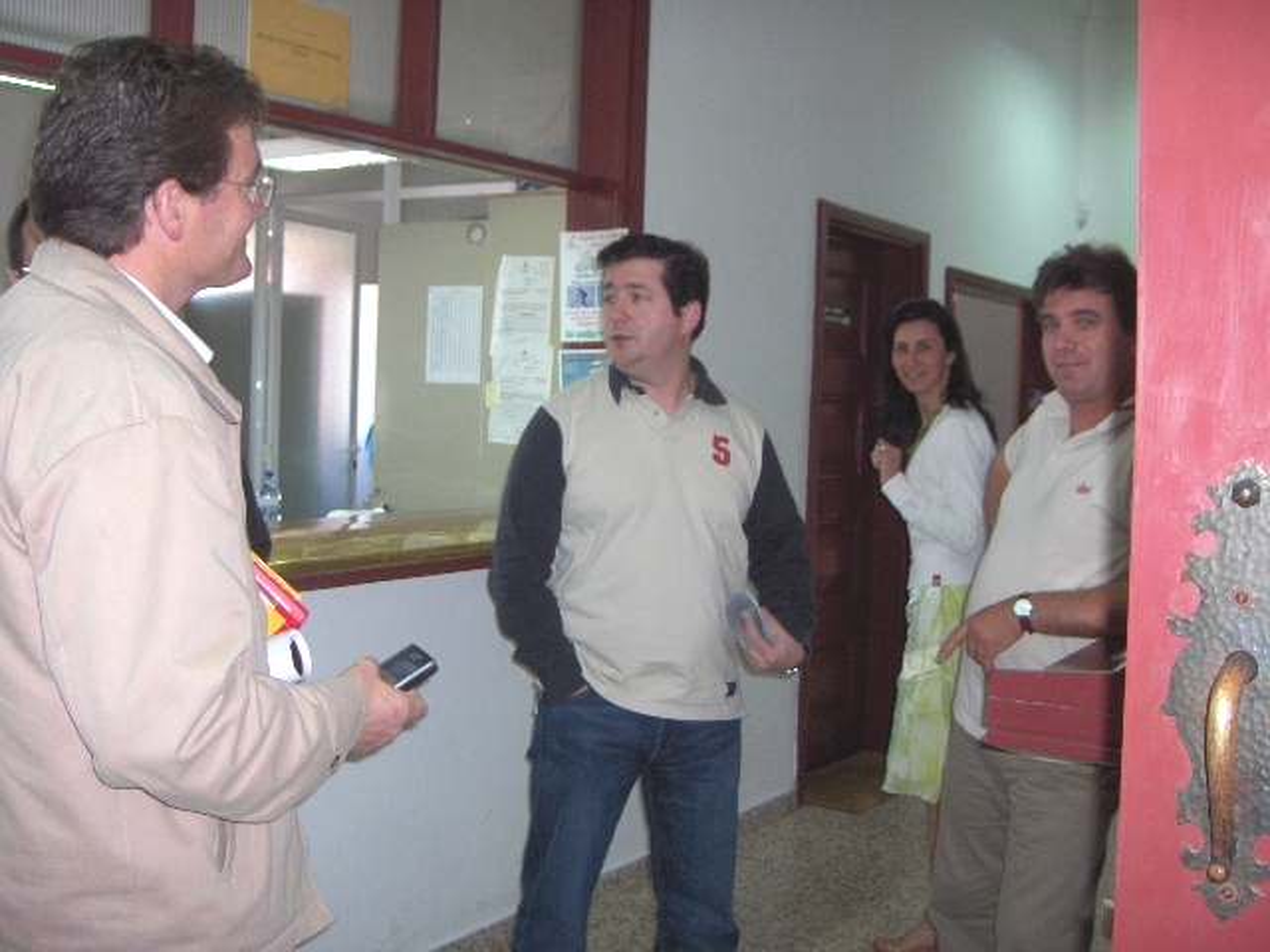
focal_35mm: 39
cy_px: 476
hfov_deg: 47.9
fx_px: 1431
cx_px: 635
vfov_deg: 36.8
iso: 100
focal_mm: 8
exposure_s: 1/60
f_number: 2.8
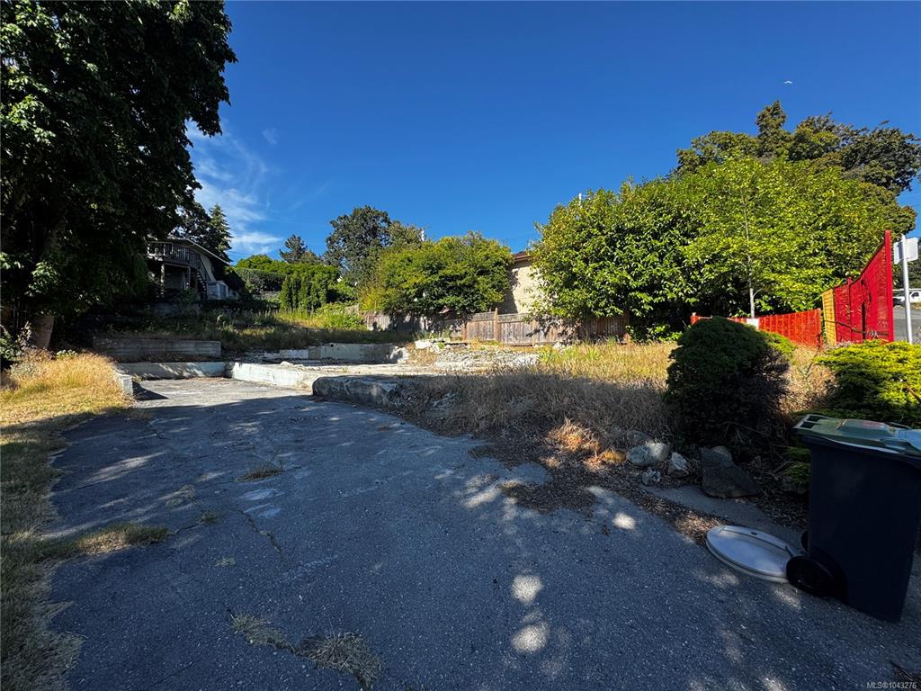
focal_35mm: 14
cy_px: 346
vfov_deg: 85.7
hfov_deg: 102.1
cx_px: 460
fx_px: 372
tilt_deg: +2.3
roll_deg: +0.2
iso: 40
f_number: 2.2
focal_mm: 2.22
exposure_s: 1/868
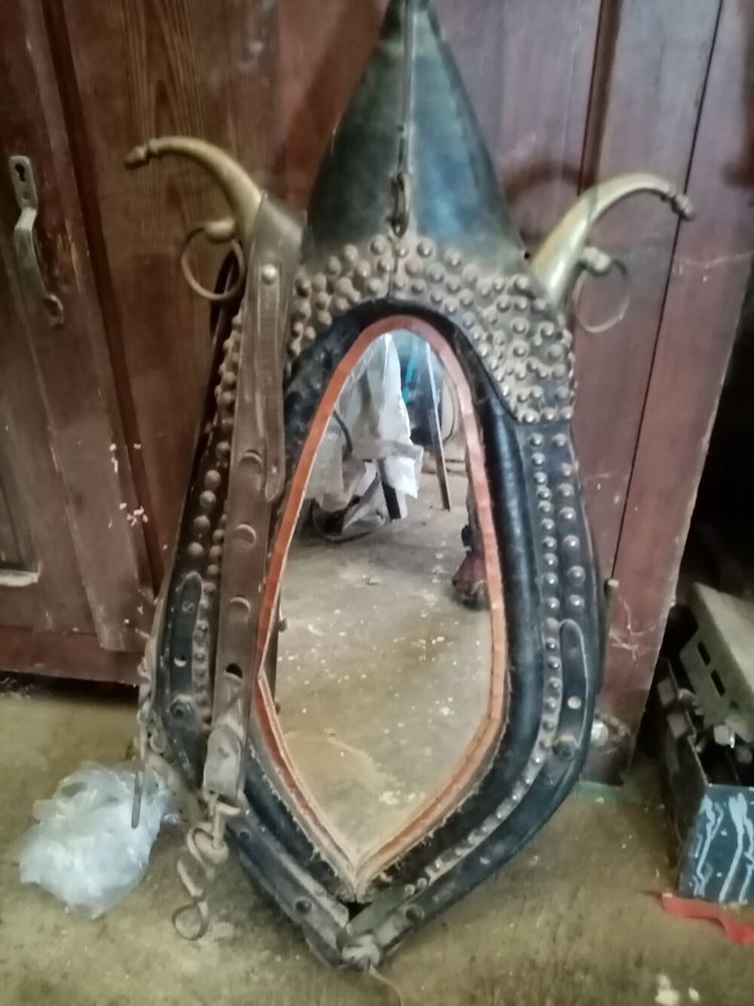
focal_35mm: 26
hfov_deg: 53.1
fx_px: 755
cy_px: 503
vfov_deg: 67.3
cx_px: 377
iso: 1980
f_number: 1.8
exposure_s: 1/14.3
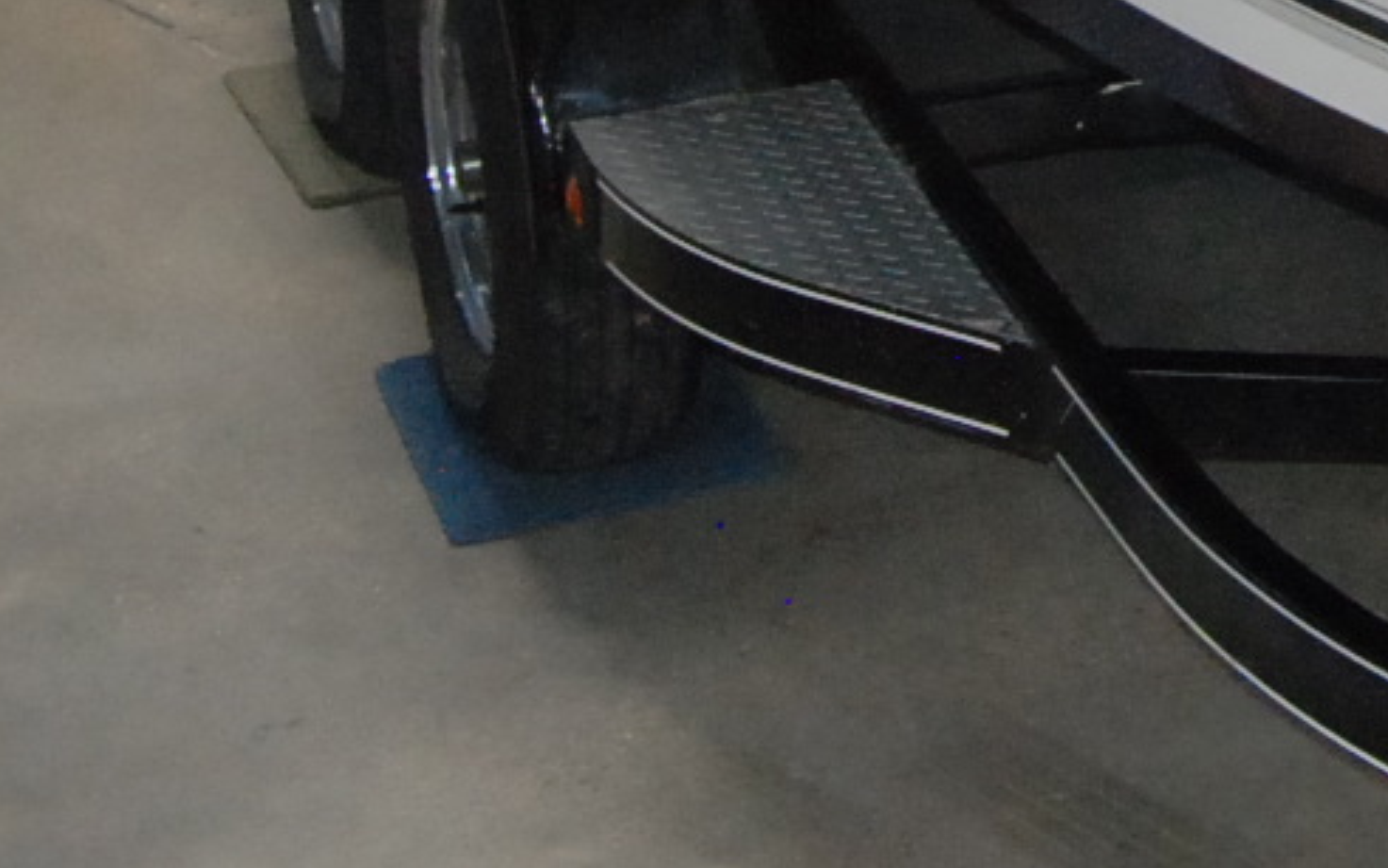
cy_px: -636
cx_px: 2346
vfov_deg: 8.1
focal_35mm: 157
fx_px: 5940
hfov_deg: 12.4
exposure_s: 1/60
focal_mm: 26
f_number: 5.6
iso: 1600
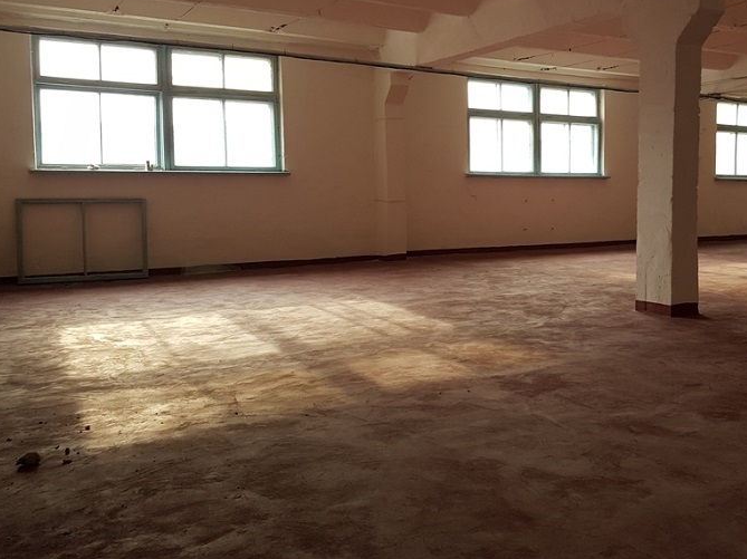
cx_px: 497
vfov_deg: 40.6
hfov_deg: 51.7
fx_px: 755
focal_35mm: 35
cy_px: 242
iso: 50
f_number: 1.7
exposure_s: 1/50
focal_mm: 4.2
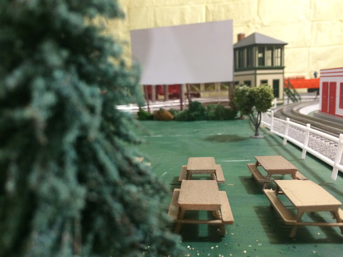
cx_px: 172
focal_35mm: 29
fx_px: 287
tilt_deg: -9.8
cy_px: 128
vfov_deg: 48.2
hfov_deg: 61.7
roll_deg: +3.3
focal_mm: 4.15
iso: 250
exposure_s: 1/17
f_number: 2.2
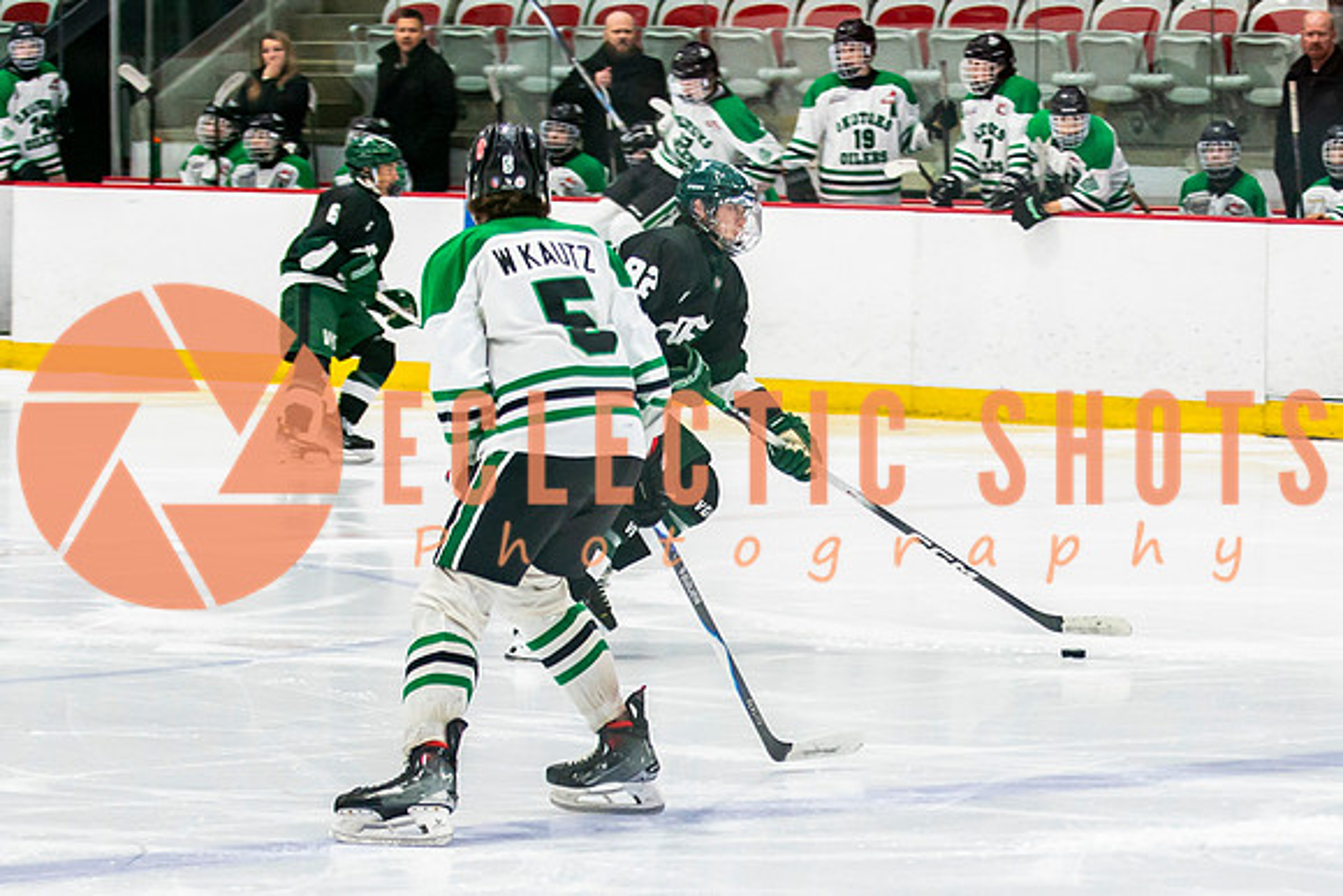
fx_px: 8232
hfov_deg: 9.3
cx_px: 793
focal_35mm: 221
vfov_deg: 6.2
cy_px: 595
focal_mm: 85
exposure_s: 1/640
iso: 640
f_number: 3.2
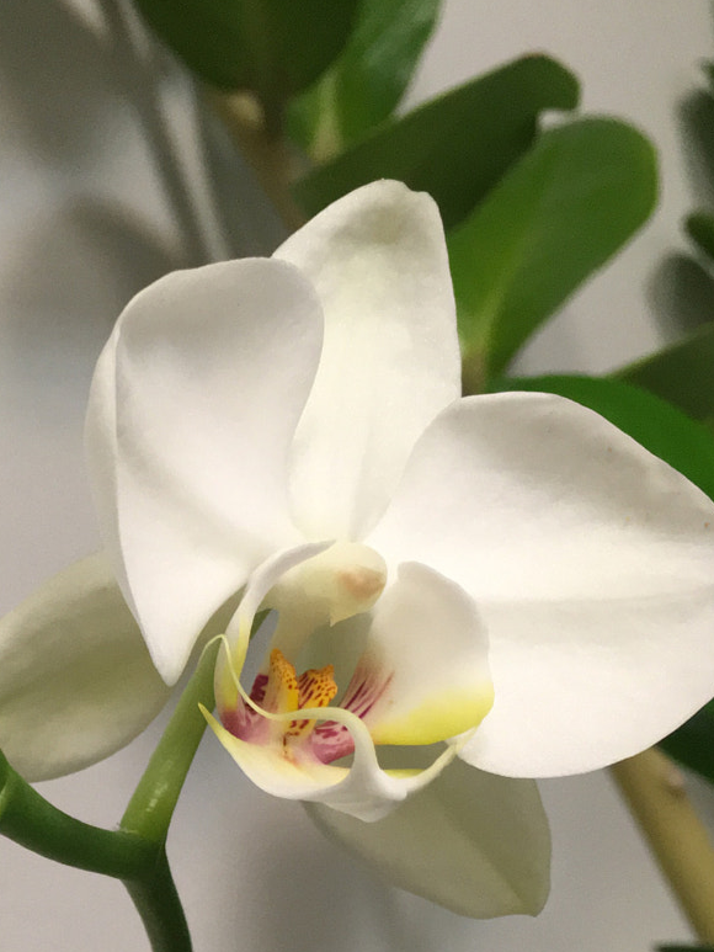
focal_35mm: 60
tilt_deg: +3.4
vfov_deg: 31.0
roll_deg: -9.5
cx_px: 31
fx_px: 1650
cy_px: 820
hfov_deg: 23.6
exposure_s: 1/33
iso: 125
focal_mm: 4.15
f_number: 2.2
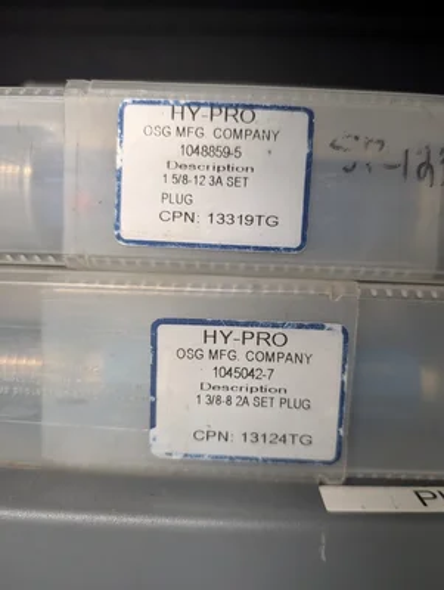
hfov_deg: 56.9
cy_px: 295
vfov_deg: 71.5
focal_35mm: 24
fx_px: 410
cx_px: 222
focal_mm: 6.9
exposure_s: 1/170
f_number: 1.68
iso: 1711
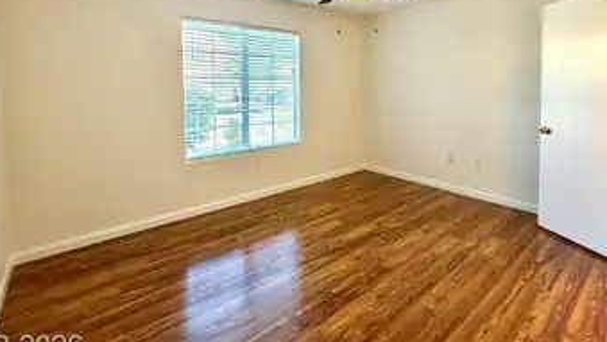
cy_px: 98
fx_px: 290
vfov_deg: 58.8
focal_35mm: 18
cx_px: 306
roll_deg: +0.1
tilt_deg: -1.4
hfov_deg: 92.6
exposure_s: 1/120
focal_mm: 2.22
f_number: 2.2
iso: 250
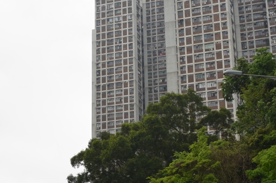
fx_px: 696
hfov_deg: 22.1
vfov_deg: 14.9
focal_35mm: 91
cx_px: 48
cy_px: 81
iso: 200
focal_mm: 28
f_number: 8
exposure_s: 1/250
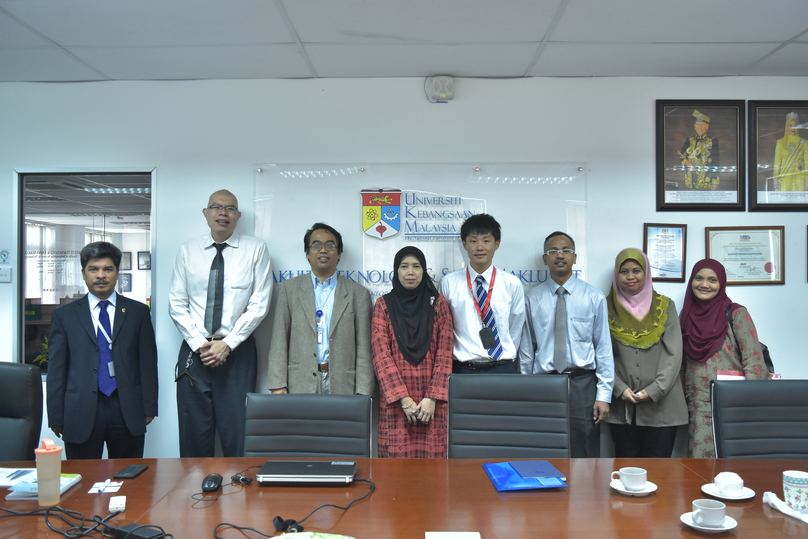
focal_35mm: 32
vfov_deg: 41.7
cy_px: 270
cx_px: 404
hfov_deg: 59.5
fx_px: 707
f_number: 3.8
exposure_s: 1/100
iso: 1600
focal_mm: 21
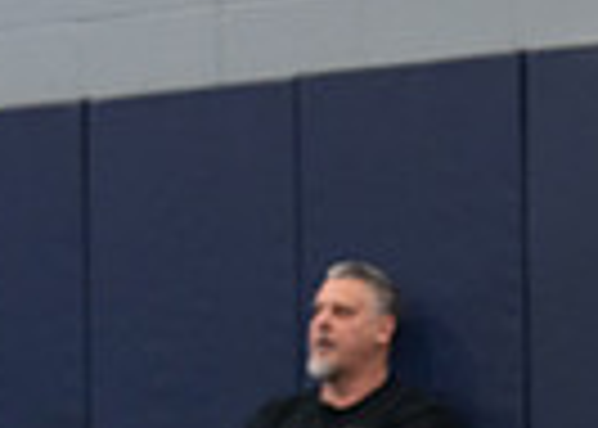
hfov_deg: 8.7
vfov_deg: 6.1
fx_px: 3923
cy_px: 888
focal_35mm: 231
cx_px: 445
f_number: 1.2
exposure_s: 1/1000
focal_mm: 50
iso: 1250
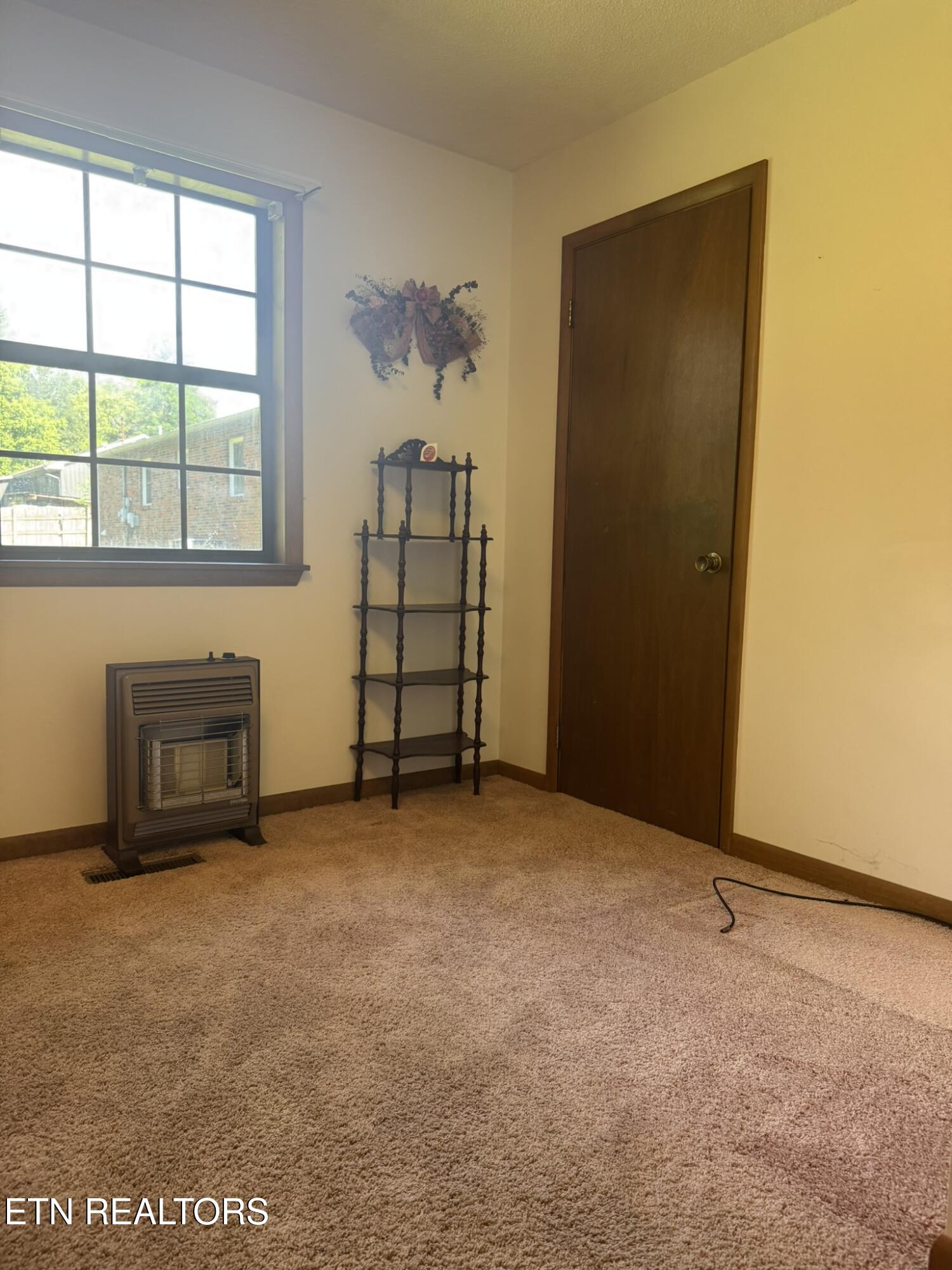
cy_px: 635
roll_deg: -0.5
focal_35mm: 24
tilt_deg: -6.5
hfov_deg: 56.8
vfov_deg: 71.6
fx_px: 880
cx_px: 476
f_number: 1.78
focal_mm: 6.76
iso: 160
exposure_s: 1/120
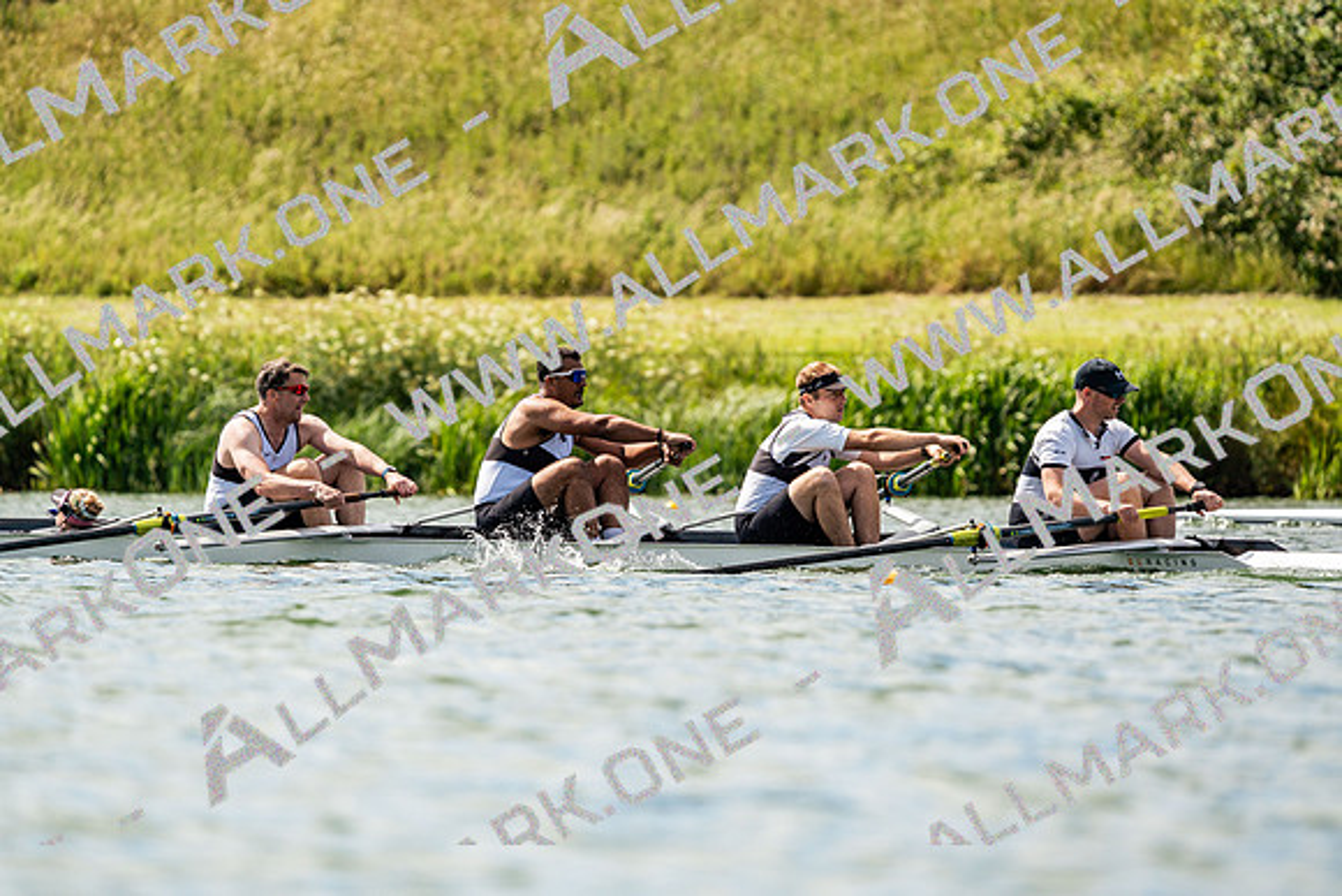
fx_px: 15473
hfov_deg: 5.0
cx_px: 671
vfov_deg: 3.3
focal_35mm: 415
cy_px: 448
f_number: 6.3
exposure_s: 1/2000
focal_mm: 415
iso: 250
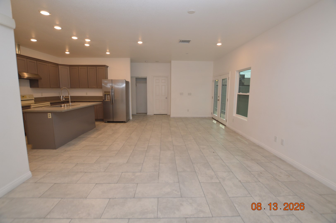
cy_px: 112
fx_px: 140
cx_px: 168
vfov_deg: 77.2
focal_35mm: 15
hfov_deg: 100.4
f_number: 4.5
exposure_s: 1/80
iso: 400
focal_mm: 10
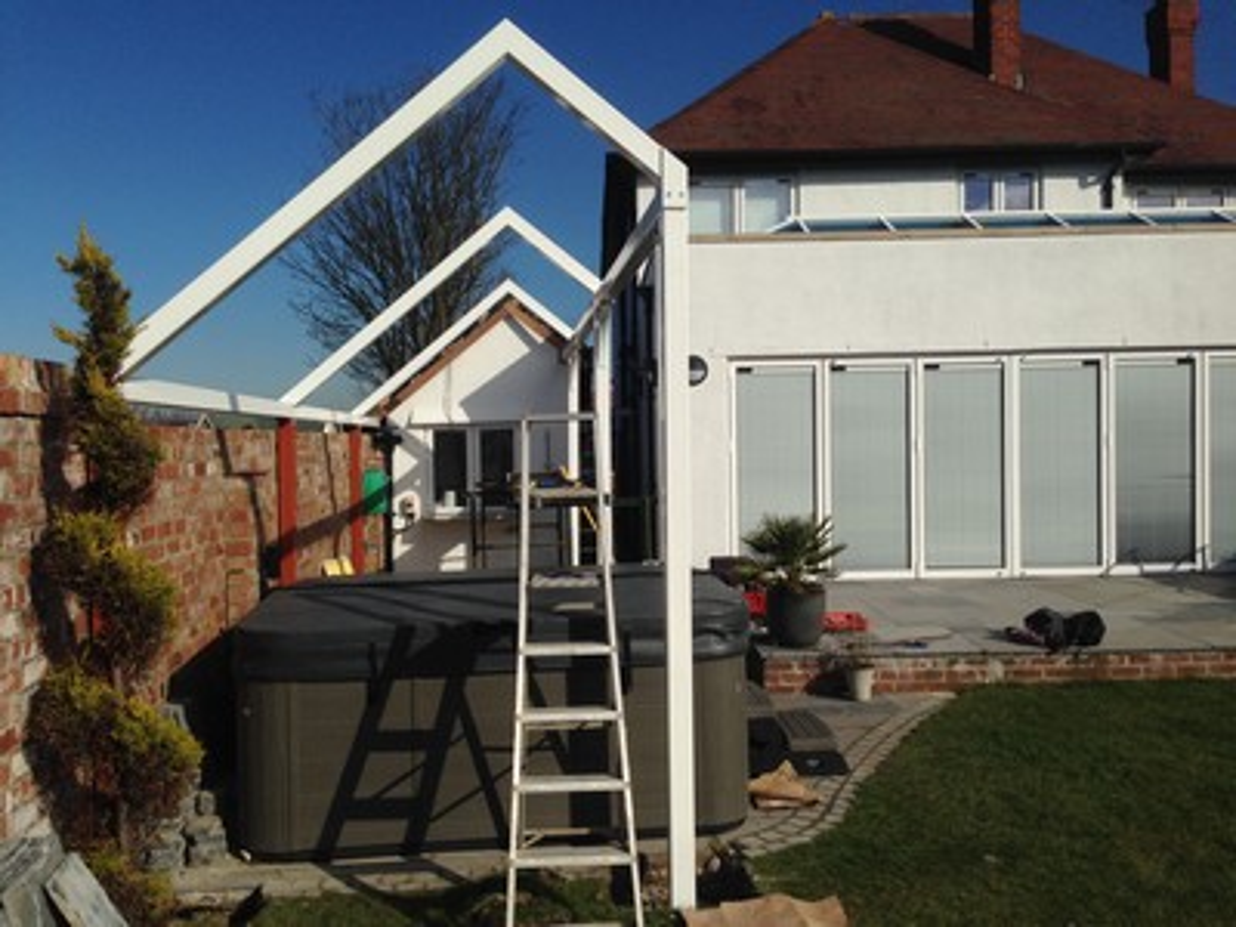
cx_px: 618
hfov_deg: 55.4
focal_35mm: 33
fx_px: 1178
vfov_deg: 42.9
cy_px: 464
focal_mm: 4.12
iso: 50
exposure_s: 1/4926
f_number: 2.4
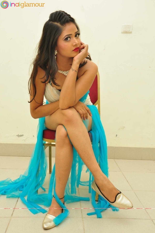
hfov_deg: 31.8
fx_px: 272
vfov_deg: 46.5
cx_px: 78
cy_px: 116
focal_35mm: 42
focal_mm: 28
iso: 1600
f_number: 8
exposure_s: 1/125
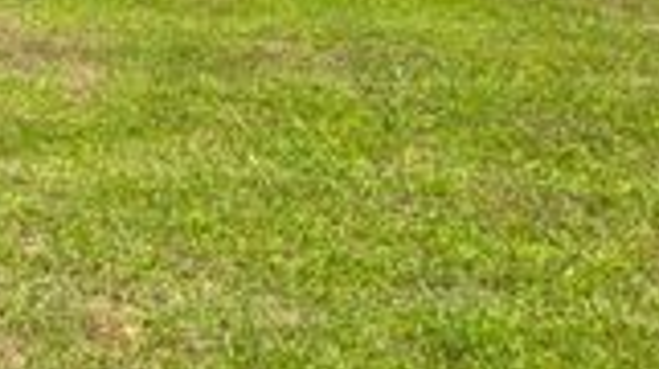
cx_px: -135
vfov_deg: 14.2
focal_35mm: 78
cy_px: -219
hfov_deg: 24.6
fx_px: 1361
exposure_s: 1/984
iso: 25
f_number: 1.8
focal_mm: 5.4
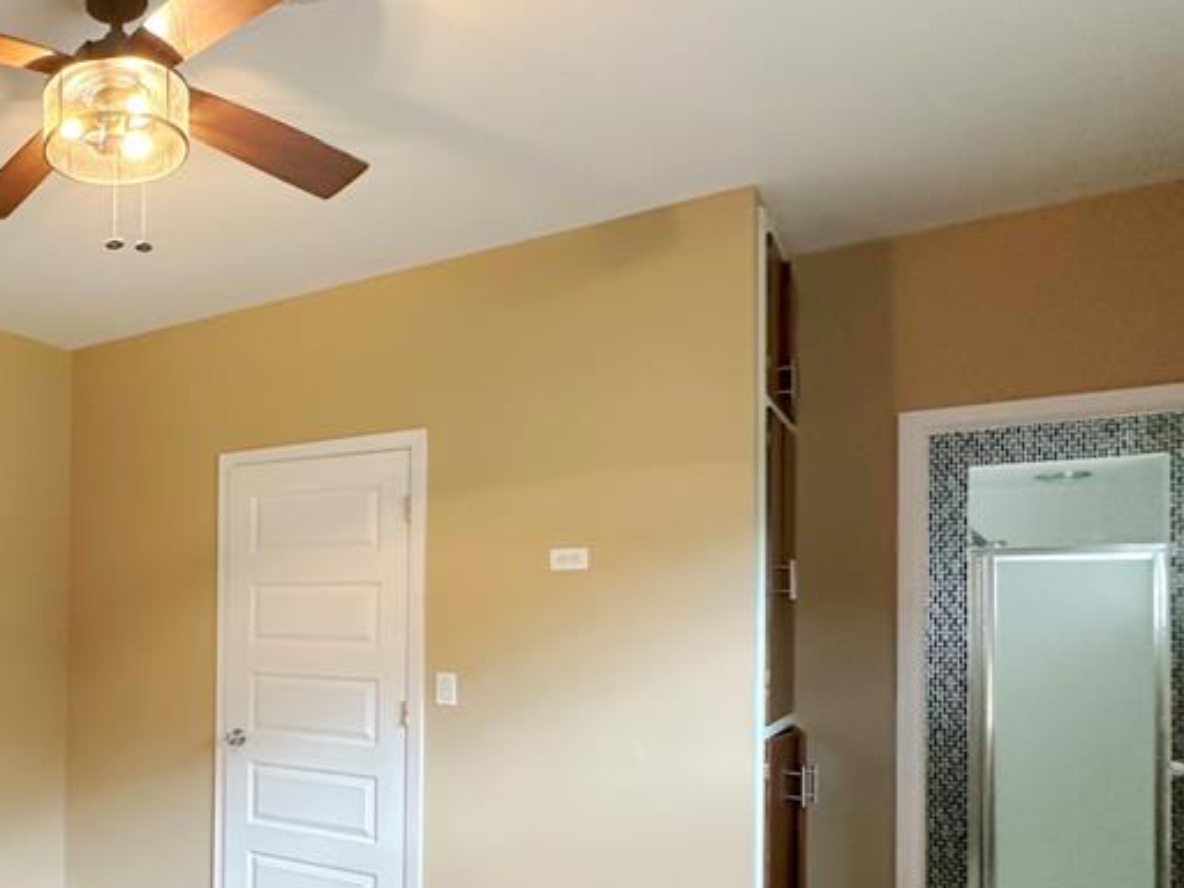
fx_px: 958
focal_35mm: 28
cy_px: 607
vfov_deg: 48.7
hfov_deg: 53.8
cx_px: 79
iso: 320
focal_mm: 2.22
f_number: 2.2
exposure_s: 1/60
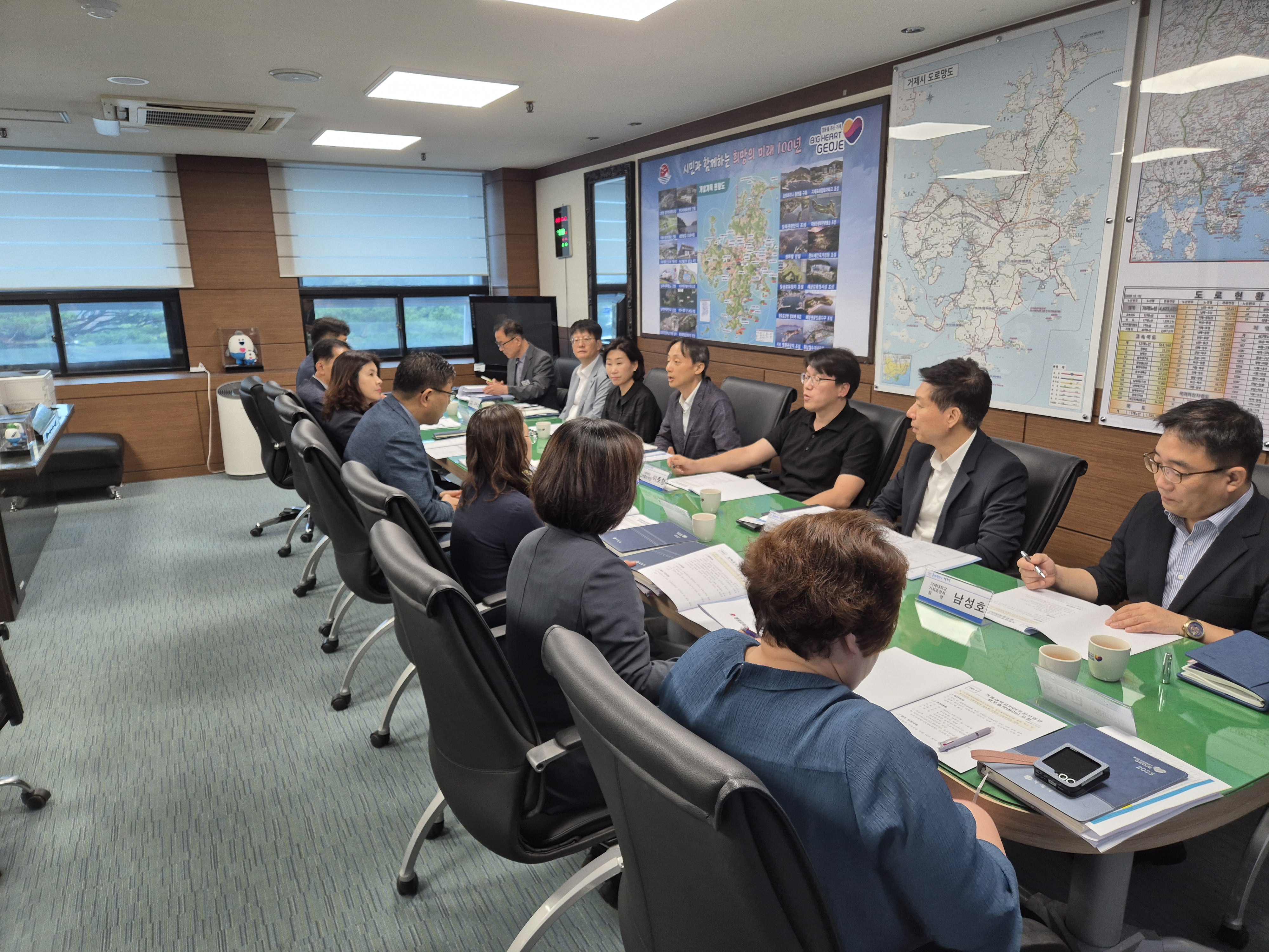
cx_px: 634
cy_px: 476
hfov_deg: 73.9
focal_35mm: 23
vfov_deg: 58.9
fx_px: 843
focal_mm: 5.4
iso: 100
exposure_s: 1/120
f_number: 1.8
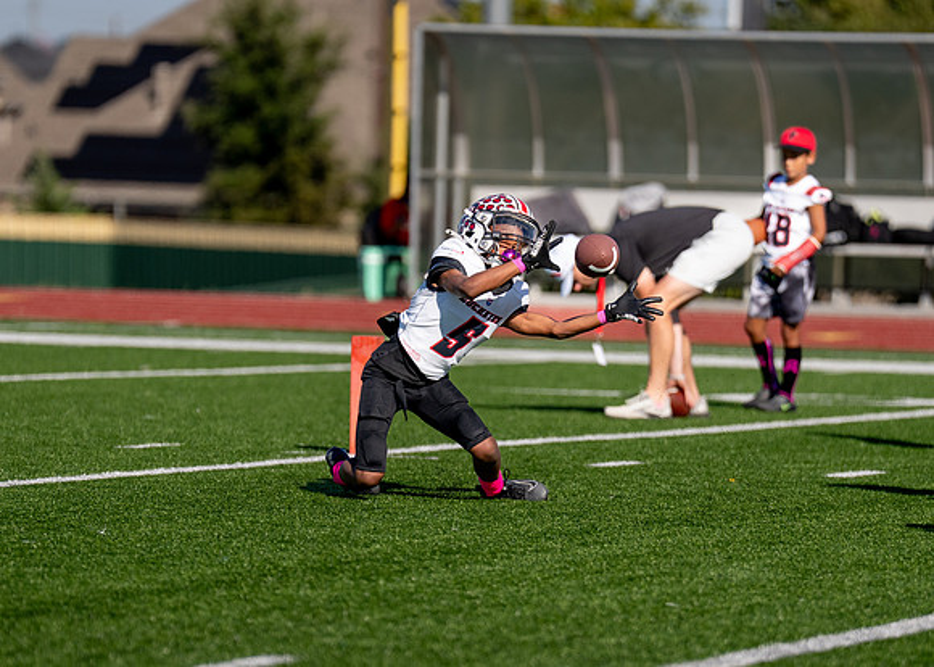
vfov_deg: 4.1
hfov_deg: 5.8
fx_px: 9215
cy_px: 393
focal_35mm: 347
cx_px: 450
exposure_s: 1/6400
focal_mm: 200
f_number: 2.8
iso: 320
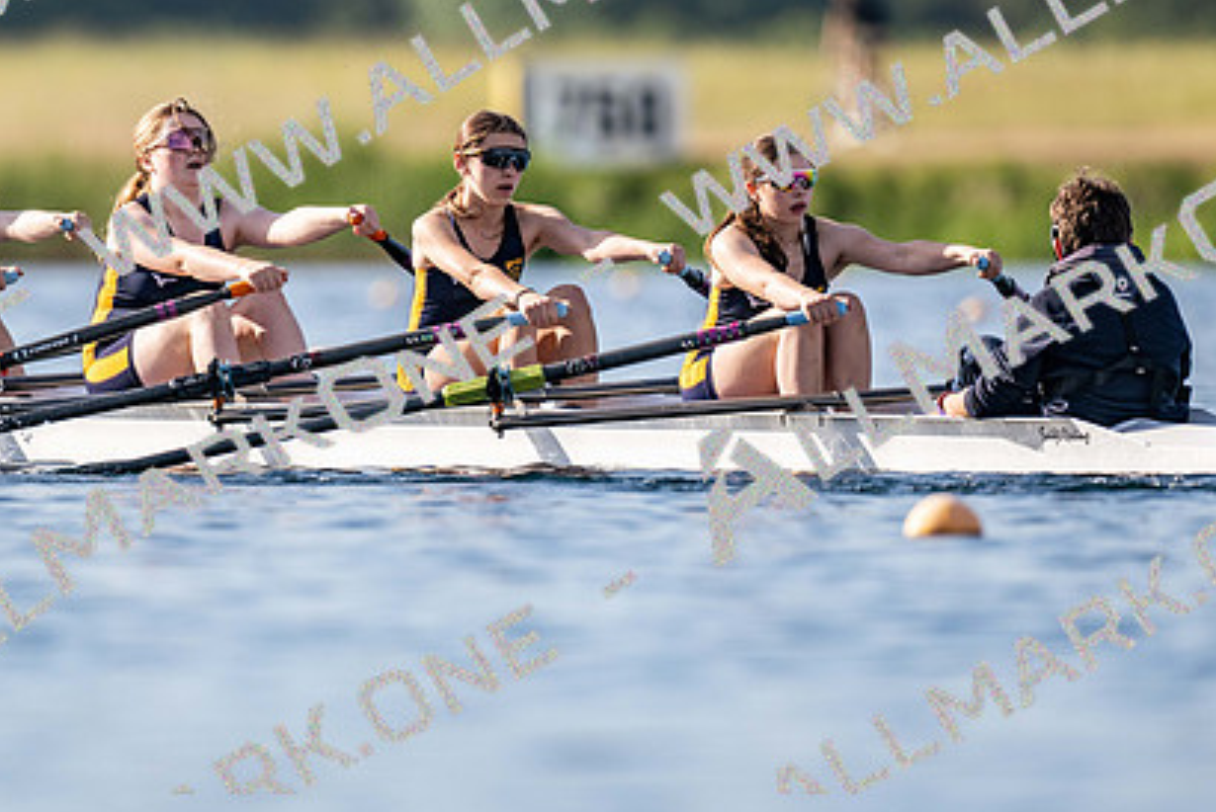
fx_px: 28663
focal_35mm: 848
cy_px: 286
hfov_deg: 2.4
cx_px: 445
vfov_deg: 1.6
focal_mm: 600
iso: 400
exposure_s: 1/2500
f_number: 5
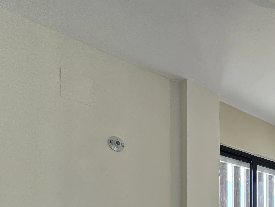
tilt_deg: -1.5
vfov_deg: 31.7
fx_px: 286
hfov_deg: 43.1
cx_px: 283
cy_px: 261
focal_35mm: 36
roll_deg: +0.0
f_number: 2.2
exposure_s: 1/120
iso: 64
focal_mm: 2.22
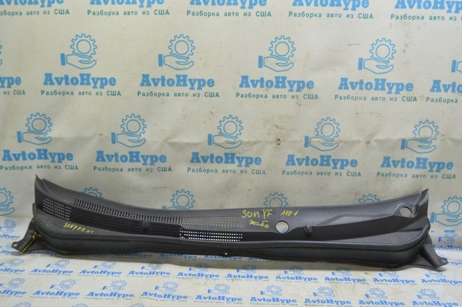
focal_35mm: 32
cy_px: 154
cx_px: 231
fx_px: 404
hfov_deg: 59.6
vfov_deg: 41.6
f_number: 5.6
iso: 400
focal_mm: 21
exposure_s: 1/20
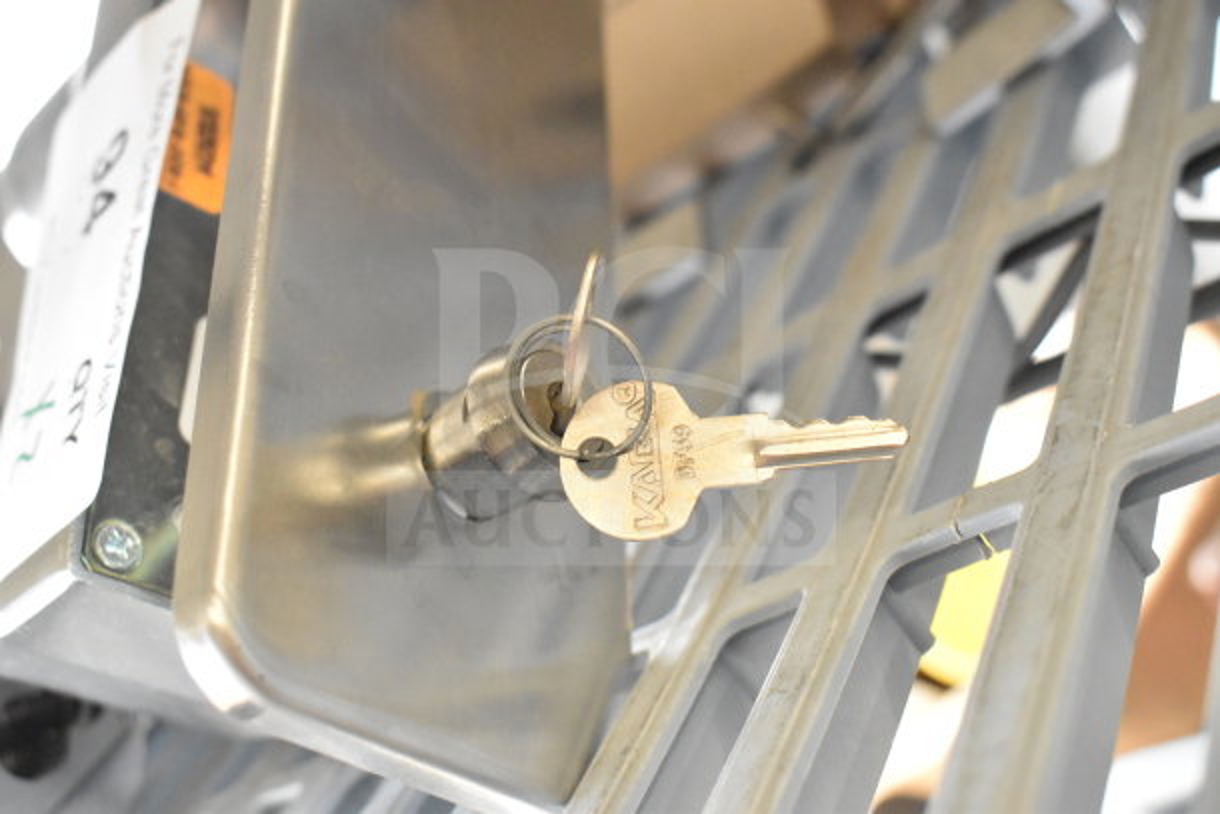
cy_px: 407
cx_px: 610
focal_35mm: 46
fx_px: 1576
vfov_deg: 29.0
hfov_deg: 42.3
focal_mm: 31
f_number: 6.3
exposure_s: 1/400
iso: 6400
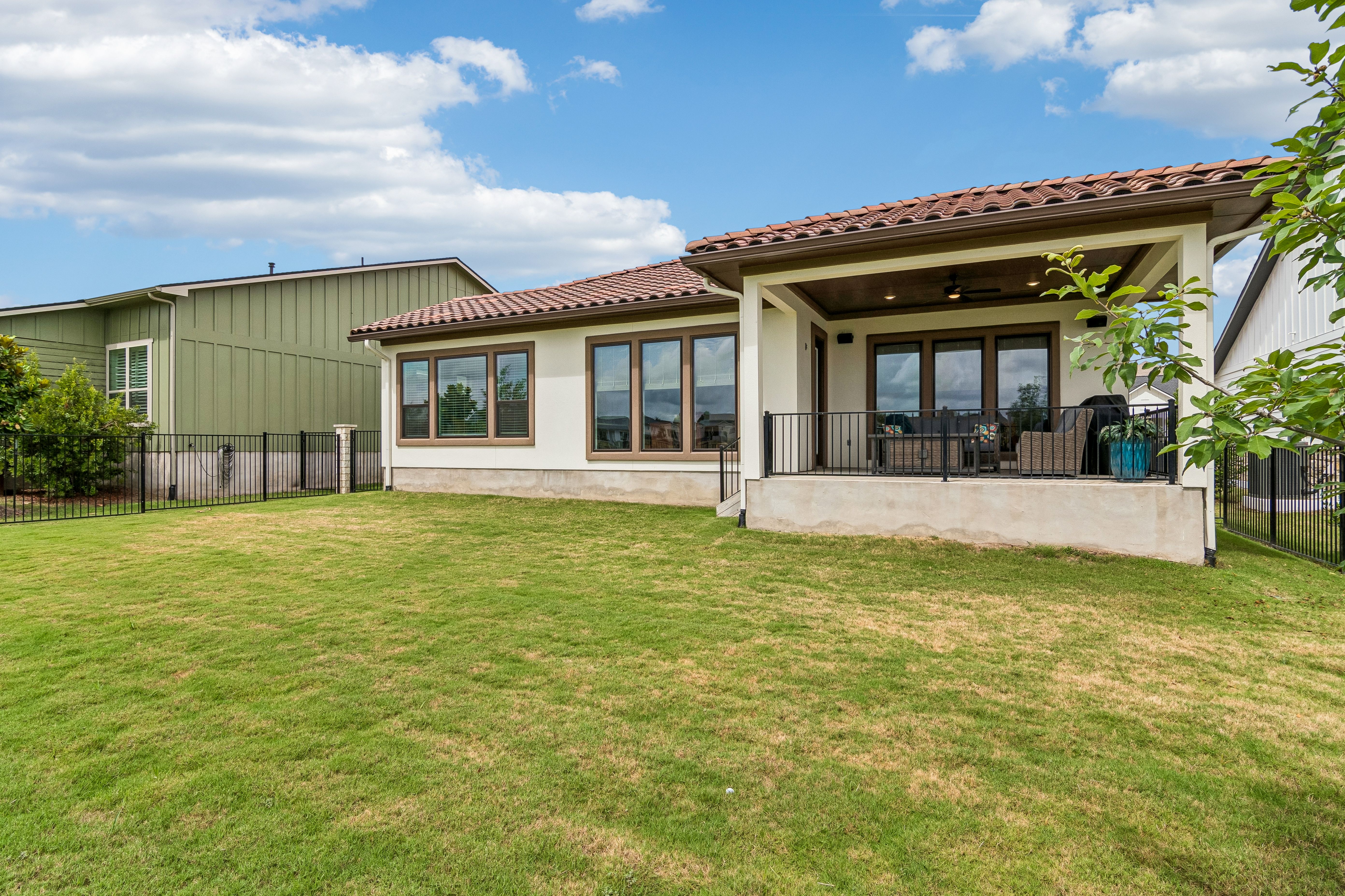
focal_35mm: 16
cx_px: 672
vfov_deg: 73.7
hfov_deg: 96.7
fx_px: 598
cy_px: 448
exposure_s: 1/500
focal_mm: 11
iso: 100
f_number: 8
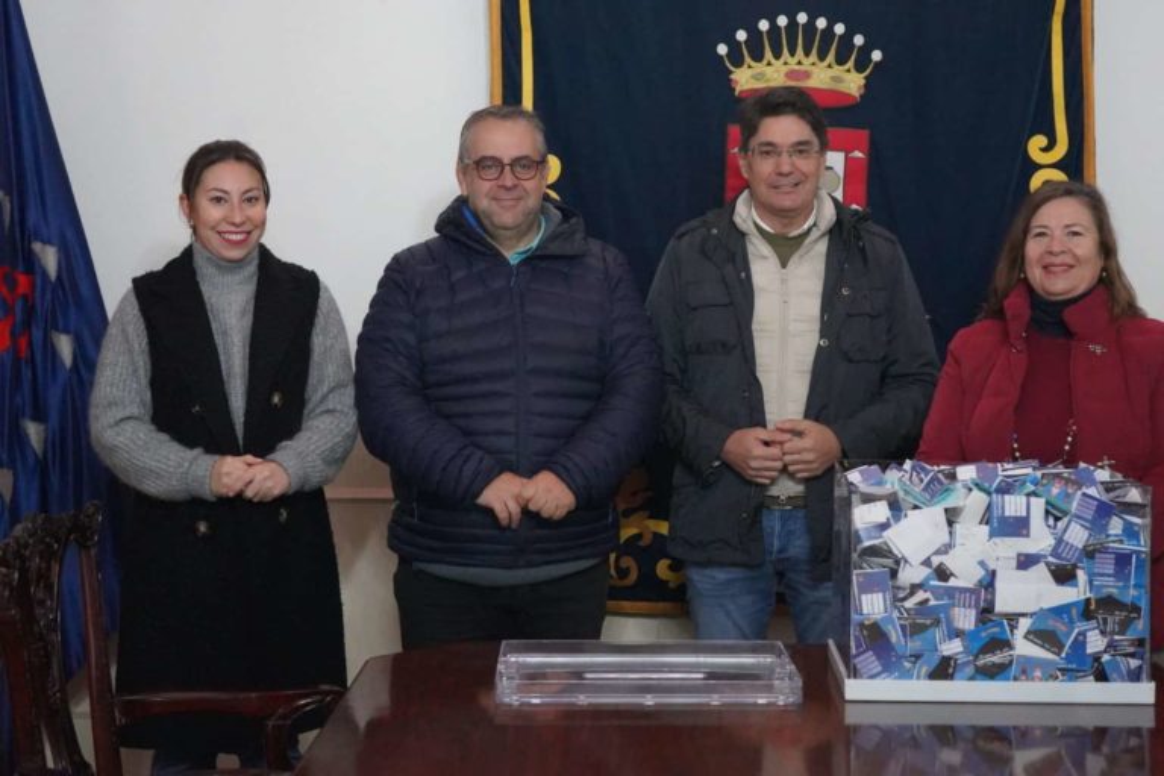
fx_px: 1455
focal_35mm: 45
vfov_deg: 29.9
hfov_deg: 43.6
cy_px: 388
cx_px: 582
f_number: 4.5
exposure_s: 1/125
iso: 12800
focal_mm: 45
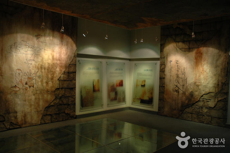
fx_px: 211
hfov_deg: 57.3
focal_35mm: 33
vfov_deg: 39.9
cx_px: 115
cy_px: 76
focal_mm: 22
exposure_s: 1/30
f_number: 3.8
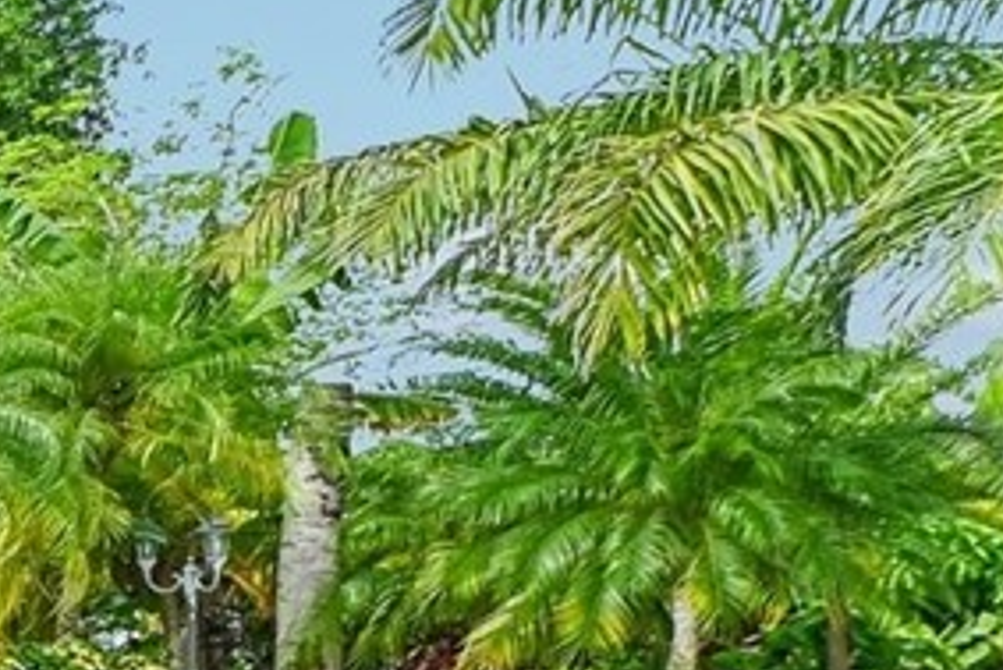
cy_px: 707
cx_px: -1738
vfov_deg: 15.9
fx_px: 2341
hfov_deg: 12.9
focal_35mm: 84
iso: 100
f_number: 6.3
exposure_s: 1/160
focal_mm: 14
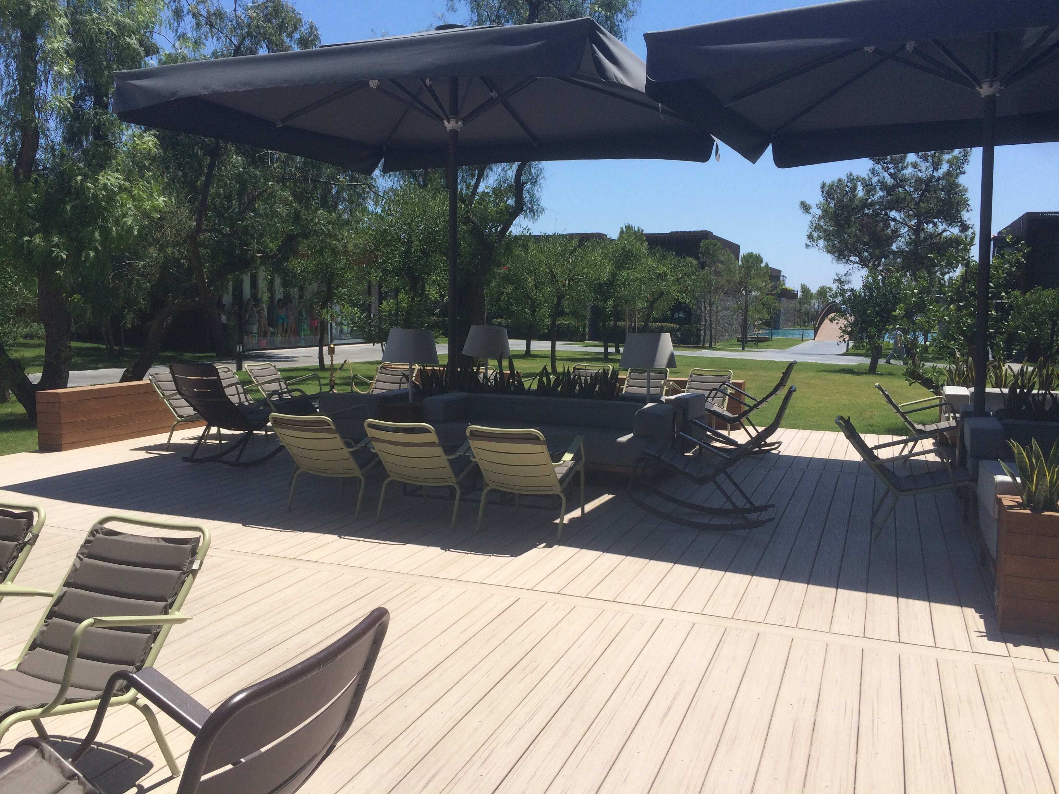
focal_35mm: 29
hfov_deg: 61.7
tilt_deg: -7.6
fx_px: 887
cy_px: 397
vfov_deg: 48.2
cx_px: 530
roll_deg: -0.7
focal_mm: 4.15
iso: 32
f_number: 2.2
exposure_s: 1/2564
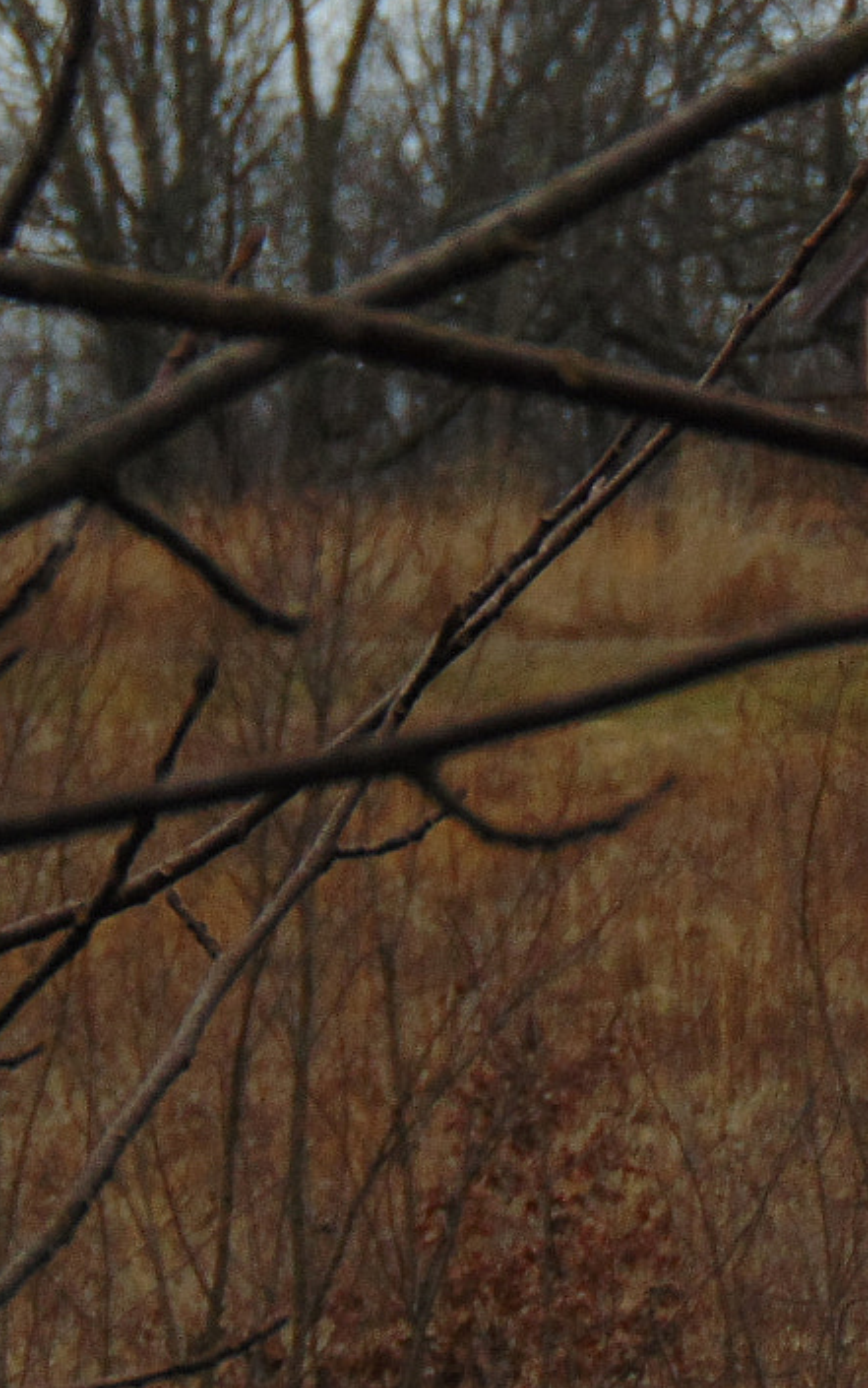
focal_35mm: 320
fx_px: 12104
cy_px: 429
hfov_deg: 4.1
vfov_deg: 6.6
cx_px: 289
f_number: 4
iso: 80
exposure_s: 1/30
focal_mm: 23.9
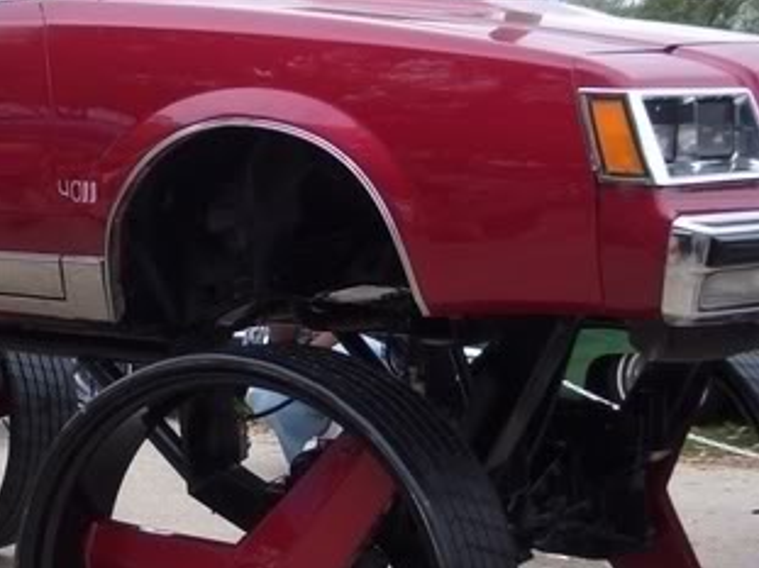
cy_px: 349
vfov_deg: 16.4
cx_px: 137
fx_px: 1973
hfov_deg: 21.5
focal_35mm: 90
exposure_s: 1/125
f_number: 2.6
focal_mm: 5.8
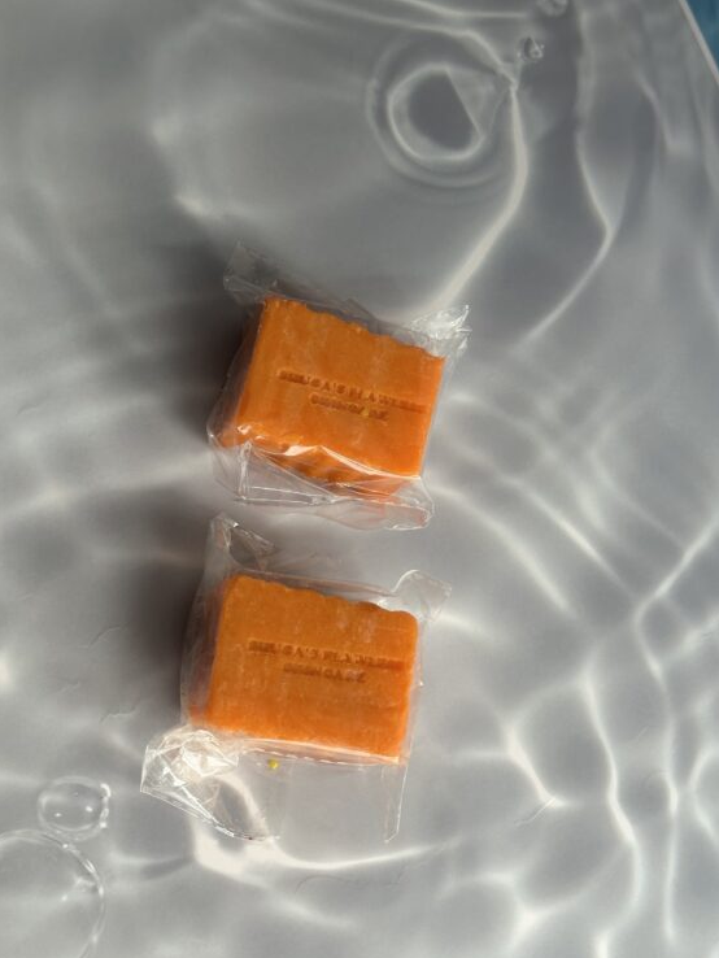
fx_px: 1439
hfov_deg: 28.0
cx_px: 343
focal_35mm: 52
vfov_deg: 36.8
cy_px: 497
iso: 100
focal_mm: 6.86
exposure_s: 1/60
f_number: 1.78
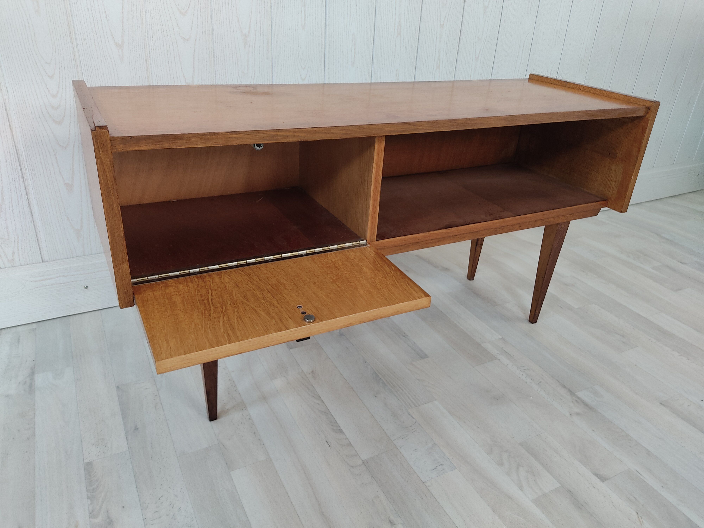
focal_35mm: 26
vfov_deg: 53.1
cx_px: 352
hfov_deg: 67.3
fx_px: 529
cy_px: 264
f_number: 1.79
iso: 288
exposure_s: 1/33
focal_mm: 4.74
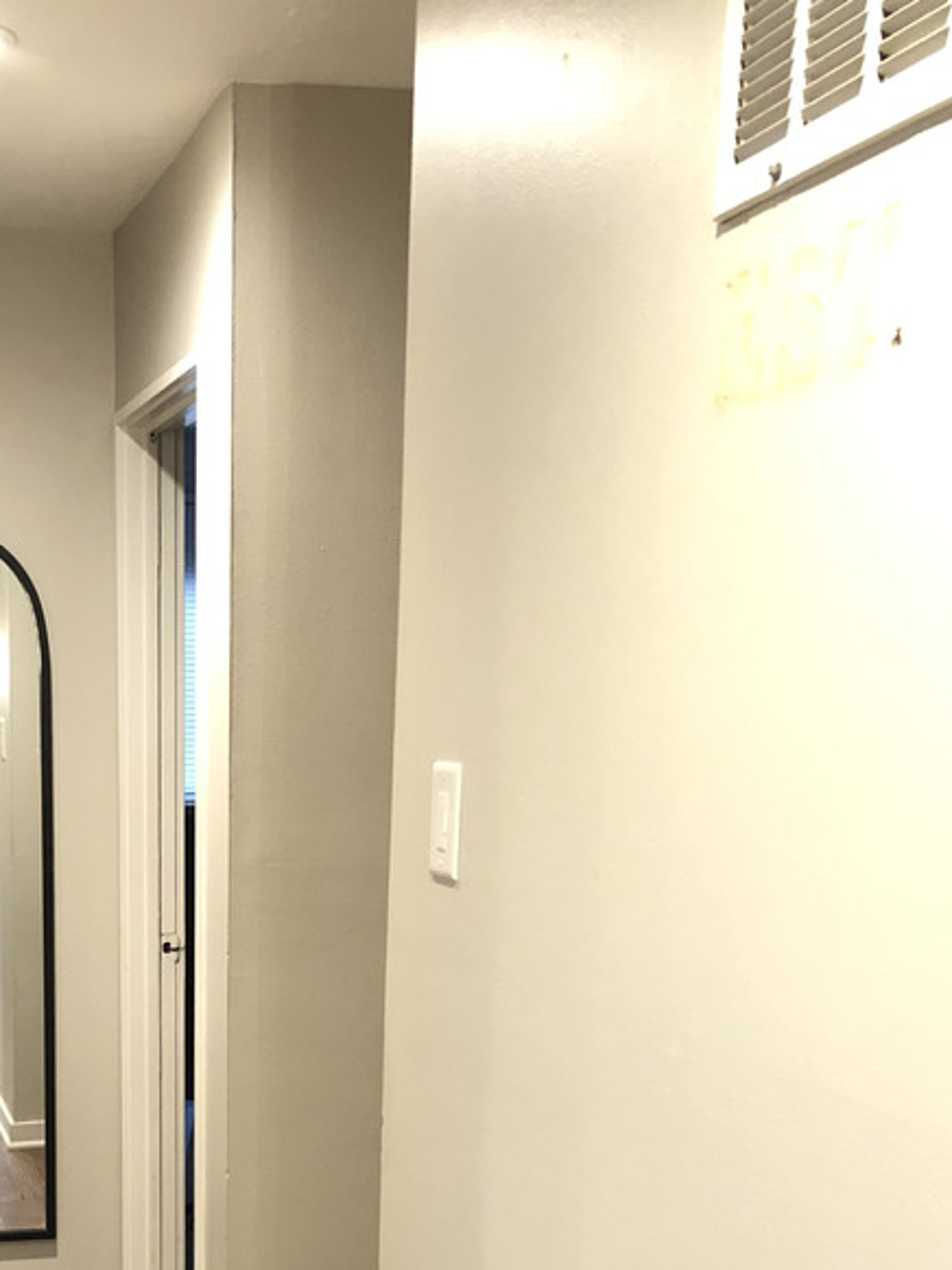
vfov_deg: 34.6
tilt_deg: -12.4
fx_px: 1908
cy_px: 1159
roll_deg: -0.5
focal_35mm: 52
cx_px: 153
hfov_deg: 27.3
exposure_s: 1/11
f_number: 1.8
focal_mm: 3.99
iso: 100
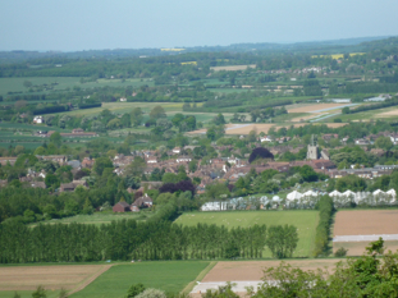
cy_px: 118
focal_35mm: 171
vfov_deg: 8.7
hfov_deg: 11.5
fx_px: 1965
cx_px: 268
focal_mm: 22
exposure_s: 1/320
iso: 100
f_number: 5.9
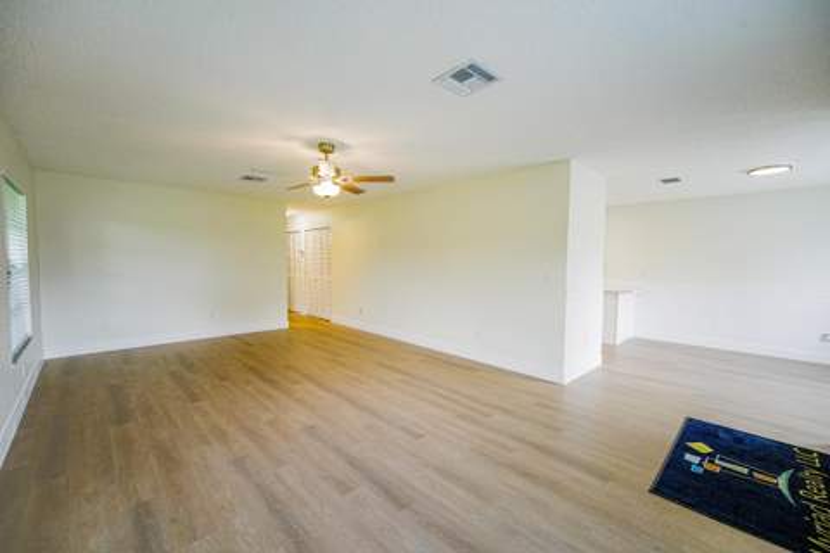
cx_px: 415
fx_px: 323
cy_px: 276
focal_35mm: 14
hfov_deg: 104.3
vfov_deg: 81.2
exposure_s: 1/160
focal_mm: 14
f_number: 7.1
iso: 2500
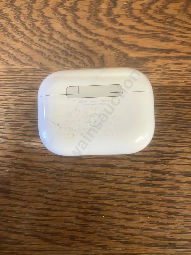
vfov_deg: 63.4
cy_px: 128
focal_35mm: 28
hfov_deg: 49.7
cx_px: 96
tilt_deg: -85.9
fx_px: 206
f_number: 1.8
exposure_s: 1/50
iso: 250
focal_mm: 3.99
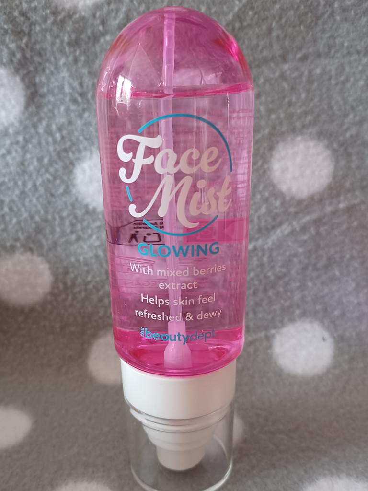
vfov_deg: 69.4
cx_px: 184
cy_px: 246
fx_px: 354
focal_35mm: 25
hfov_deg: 54.9
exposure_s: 1/25
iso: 500
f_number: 1.8
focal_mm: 4.6
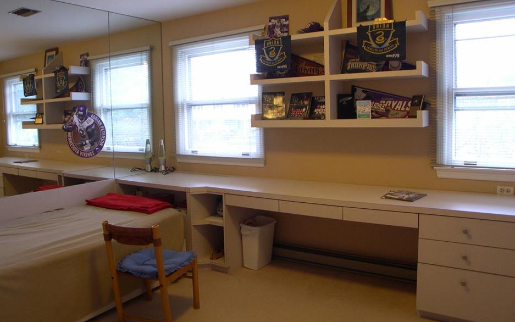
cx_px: 238
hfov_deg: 45.2
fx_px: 618
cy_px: 147
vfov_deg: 29.2
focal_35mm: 44
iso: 132
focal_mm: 8
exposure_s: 1/4.4
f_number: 2.8
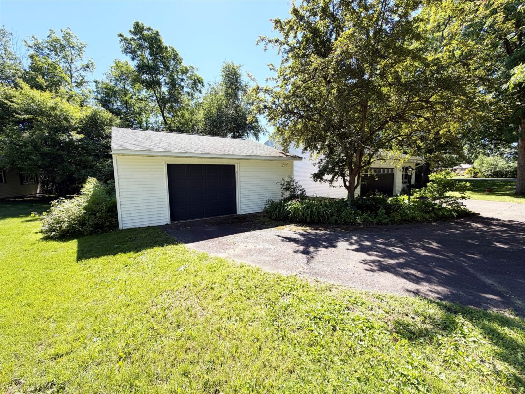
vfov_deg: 85.7
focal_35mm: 14
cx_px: 262
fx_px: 212
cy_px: 197
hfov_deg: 102.1
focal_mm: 2.22
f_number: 2.2
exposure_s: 1/506
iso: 40
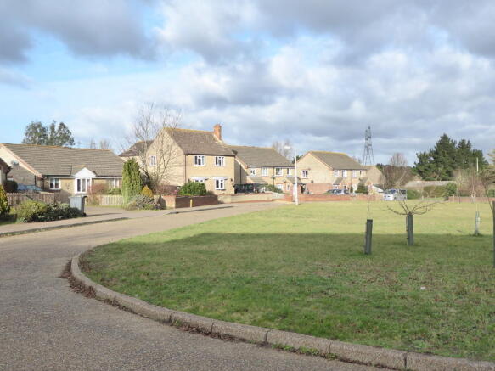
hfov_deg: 52.6
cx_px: 248
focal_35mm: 35
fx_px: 500
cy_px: 186
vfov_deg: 40.7
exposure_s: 1/400
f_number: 3.7
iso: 160
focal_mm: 6.3
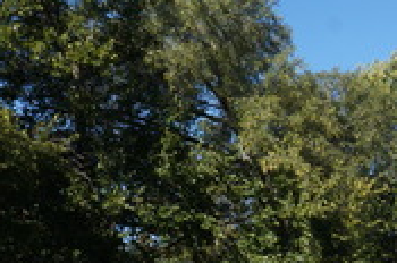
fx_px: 969
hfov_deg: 20.7
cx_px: 542
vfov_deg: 15.1
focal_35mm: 88
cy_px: 289
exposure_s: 1/125
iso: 200
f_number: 14
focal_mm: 16
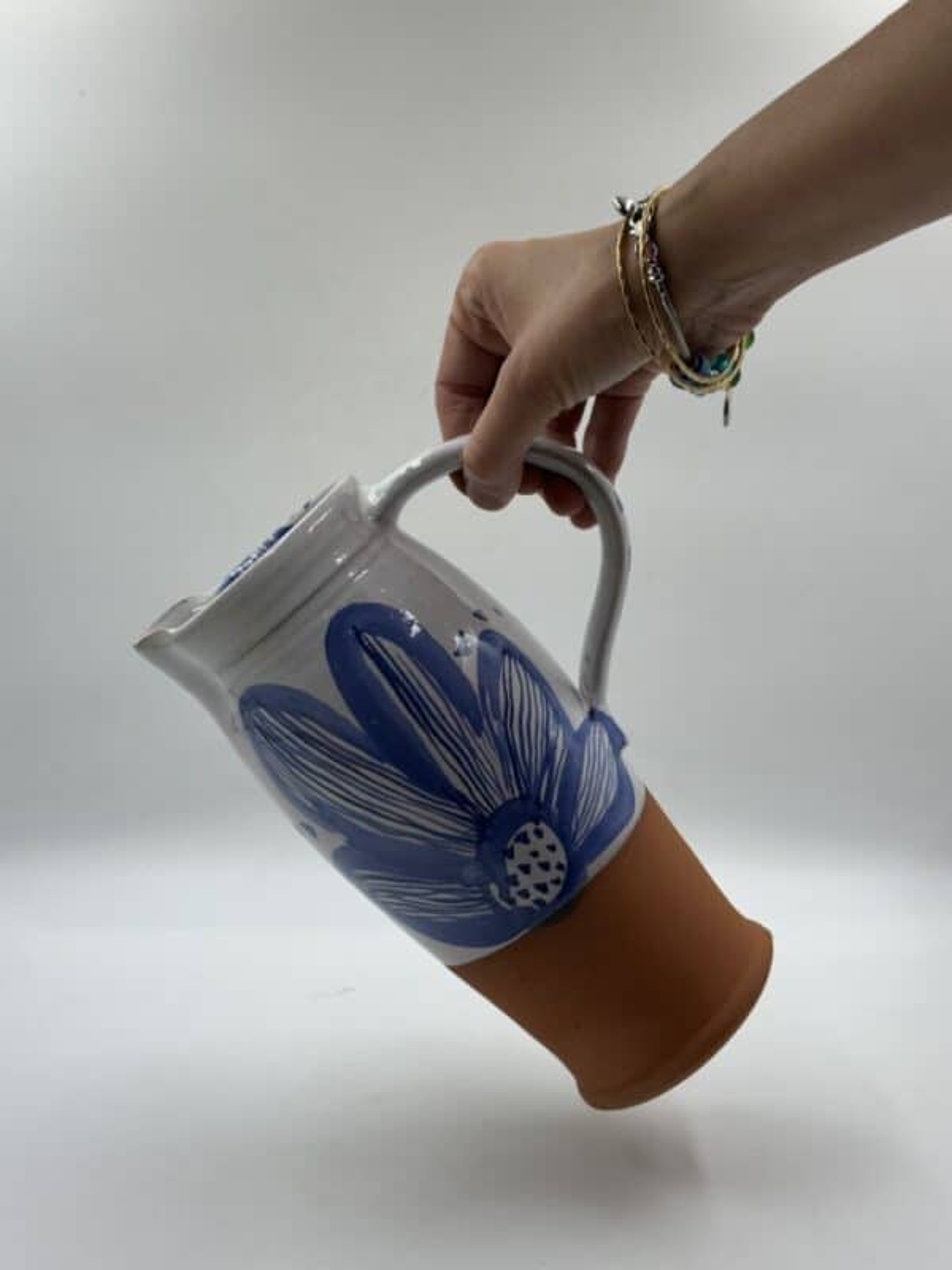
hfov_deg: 30.3
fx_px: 1760
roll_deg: -1.5
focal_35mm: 48
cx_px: 476
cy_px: 635
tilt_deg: -12.9
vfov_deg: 39.7
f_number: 1.78
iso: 64
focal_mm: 6.86
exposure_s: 1/411
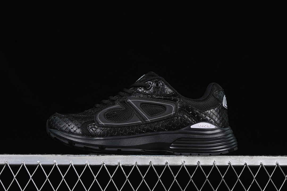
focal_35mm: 75
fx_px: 598
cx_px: 144
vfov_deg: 18.2
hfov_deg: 27.0
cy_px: 96
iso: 160
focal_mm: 50
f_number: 6.3
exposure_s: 1/50
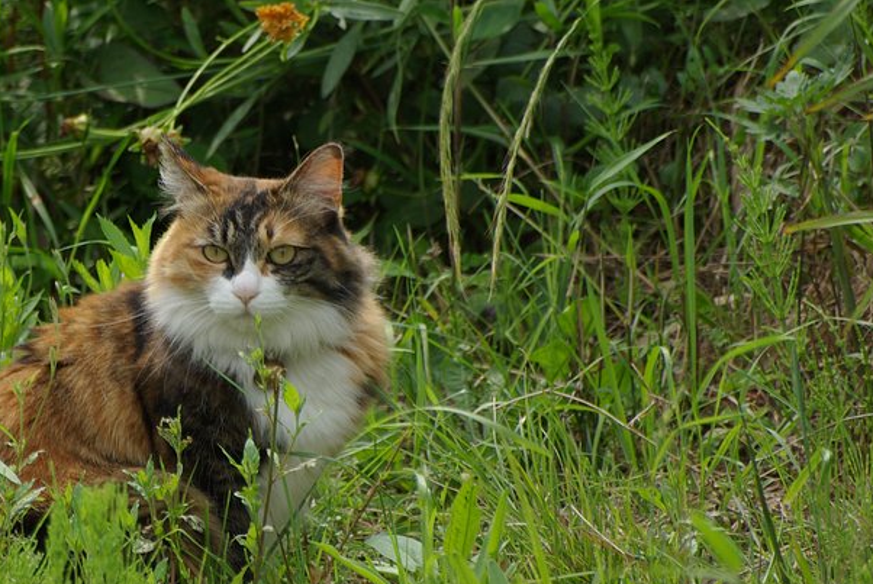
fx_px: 18574
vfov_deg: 1.8
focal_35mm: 765
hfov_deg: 2.7
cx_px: 148
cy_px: 286
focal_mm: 300
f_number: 5.6
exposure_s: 1/250
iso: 100
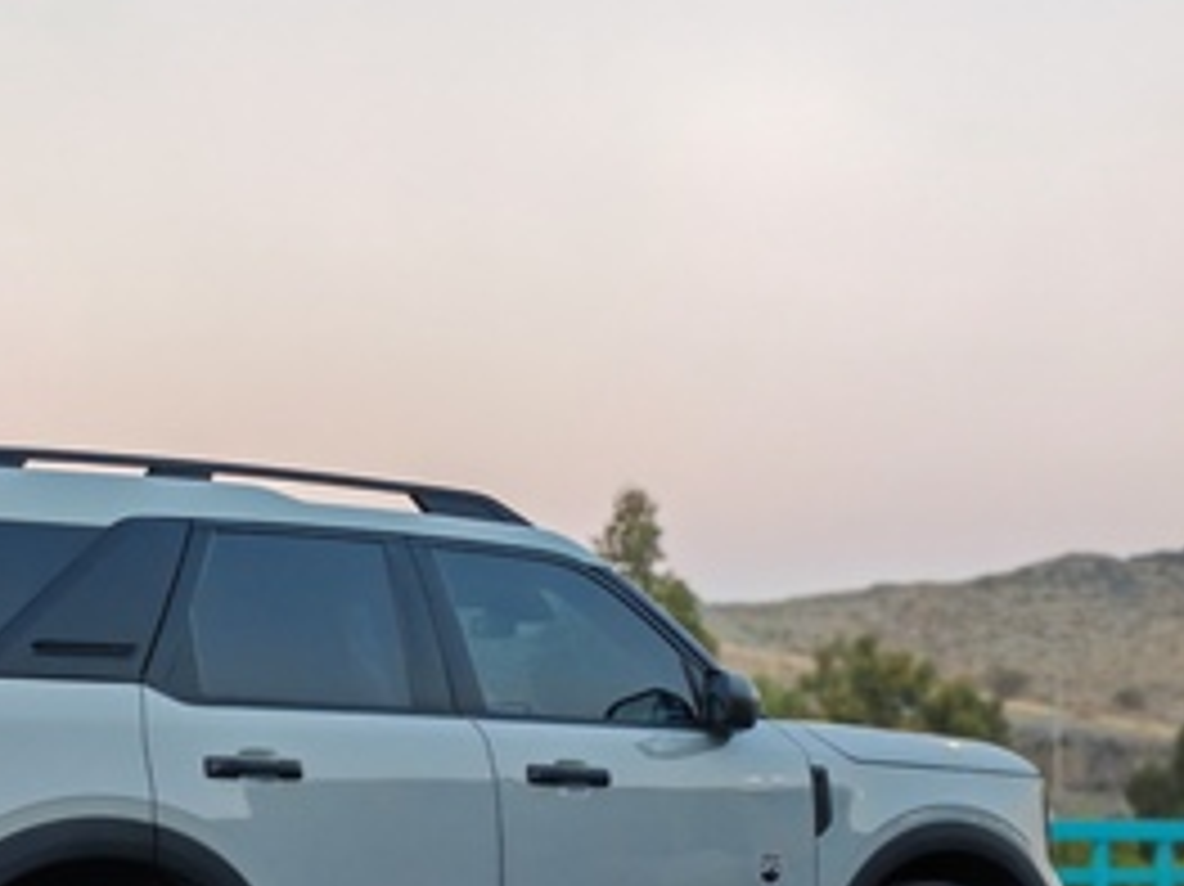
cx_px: 272
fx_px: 2974
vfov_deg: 16.9
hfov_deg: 22.3
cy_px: 650
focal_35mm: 87
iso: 160
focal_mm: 5.3
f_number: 2.4
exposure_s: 1/110
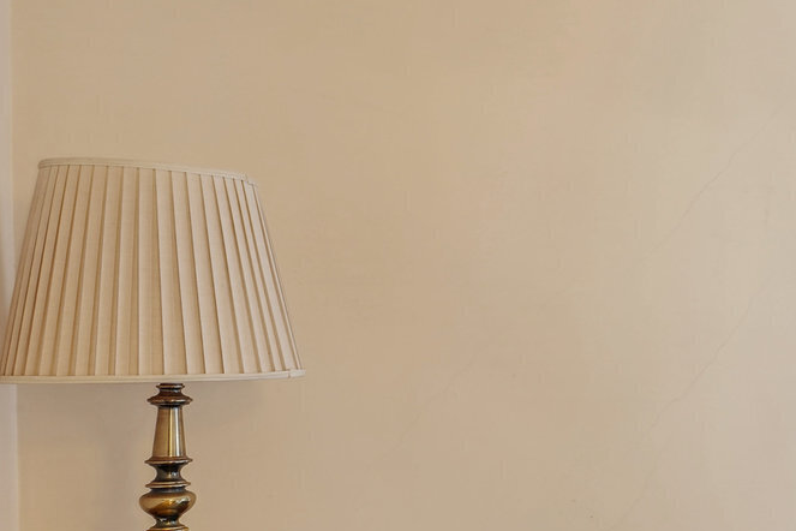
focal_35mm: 38
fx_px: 840
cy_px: 441
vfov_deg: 33.8
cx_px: 1022
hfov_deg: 35.5
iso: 100
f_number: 9
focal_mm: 14
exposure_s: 1
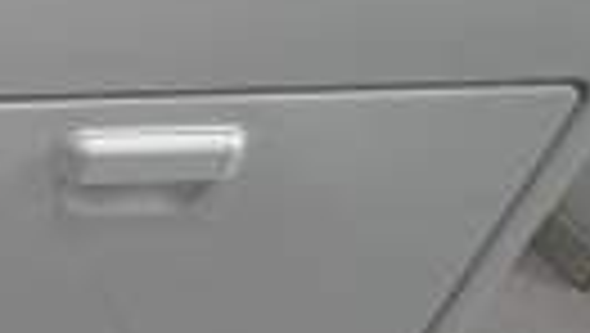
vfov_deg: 19.0
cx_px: -365
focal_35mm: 56
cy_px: -158
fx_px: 877
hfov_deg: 24.8
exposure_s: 1/120
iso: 200
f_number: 2.2
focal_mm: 2.22
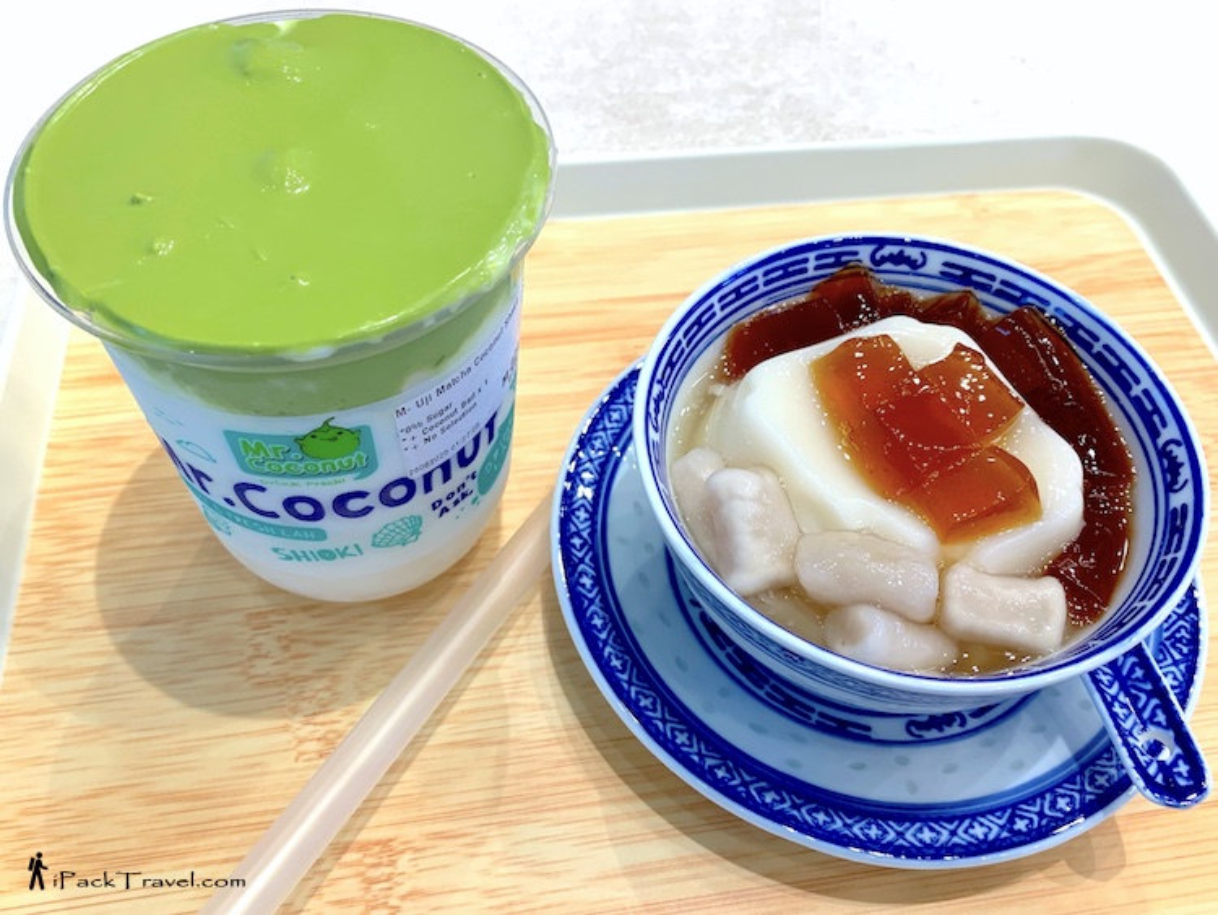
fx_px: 915
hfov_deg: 67.3
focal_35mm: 26
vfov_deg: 53.1
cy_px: 458
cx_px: 609
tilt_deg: -52.6
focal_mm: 4.25
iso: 64
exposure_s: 1/50
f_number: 1.8
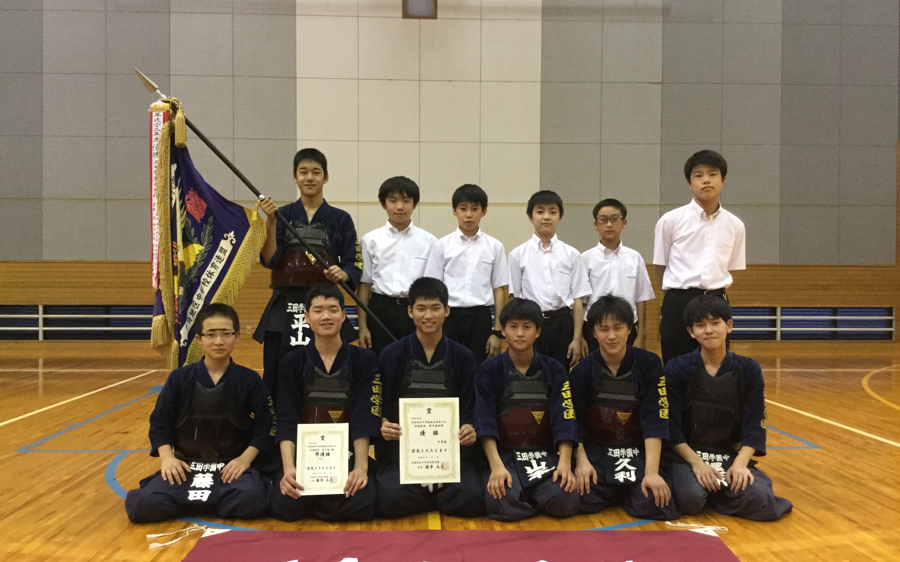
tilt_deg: -1.3
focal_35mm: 33
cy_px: 288
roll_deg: -0.3
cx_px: 449
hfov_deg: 58.1
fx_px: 809
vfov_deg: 38.3
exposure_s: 1/30
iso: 160
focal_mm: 3.3
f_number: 2.4
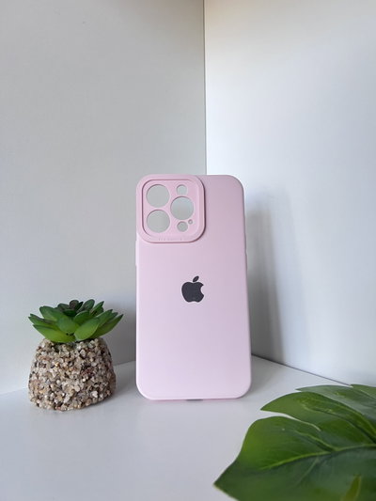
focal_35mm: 26
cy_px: 250
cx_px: 188
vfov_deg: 67.3
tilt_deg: -4.6
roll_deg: +2.8
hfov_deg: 53.1
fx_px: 376
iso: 160
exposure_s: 1/60
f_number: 1.5
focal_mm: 5.7
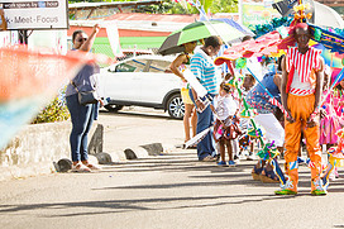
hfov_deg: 9.6
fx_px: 2034
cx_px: 306
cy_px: 97
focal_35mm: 213
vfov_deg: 6.4
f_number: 5.6
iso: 100
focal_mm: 100
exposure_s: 1/200
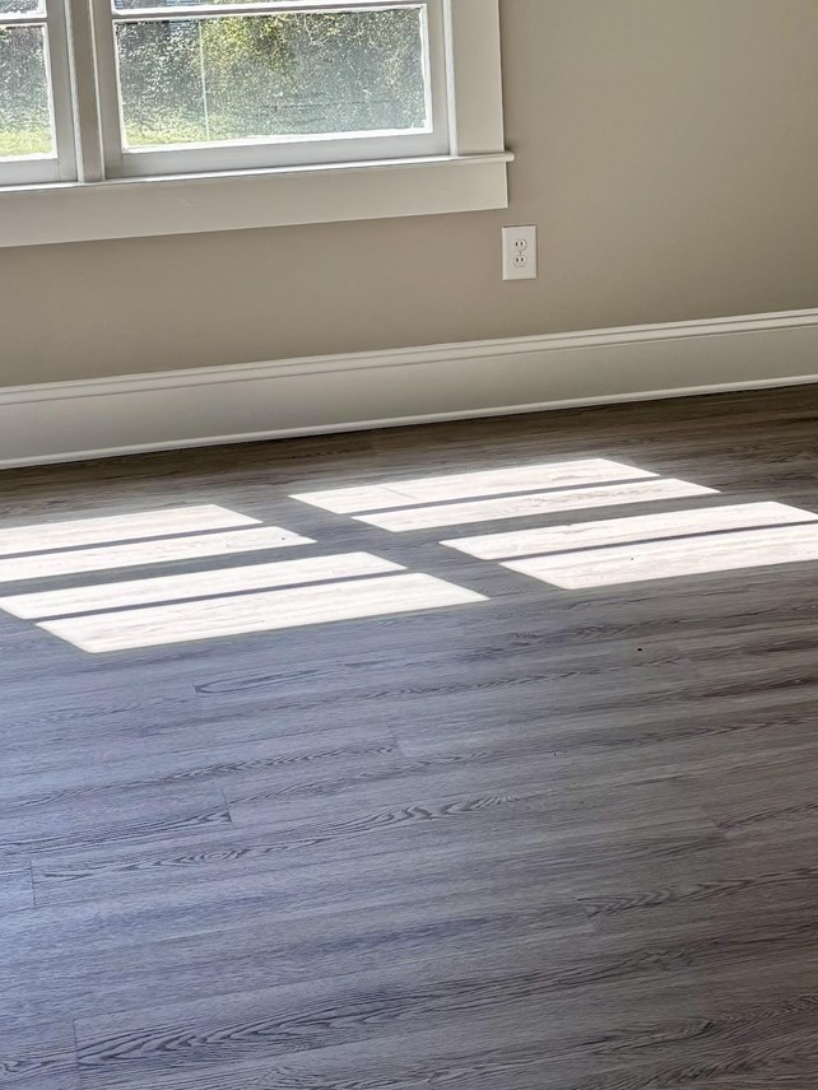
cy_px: 260
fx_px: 2206
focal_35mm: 70
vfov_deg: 27.4
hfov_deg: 20.9
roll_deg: +0.9
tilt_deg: -10.3
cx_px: 581
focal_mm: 5.96
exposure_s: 1/393
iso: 50
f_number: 1.6
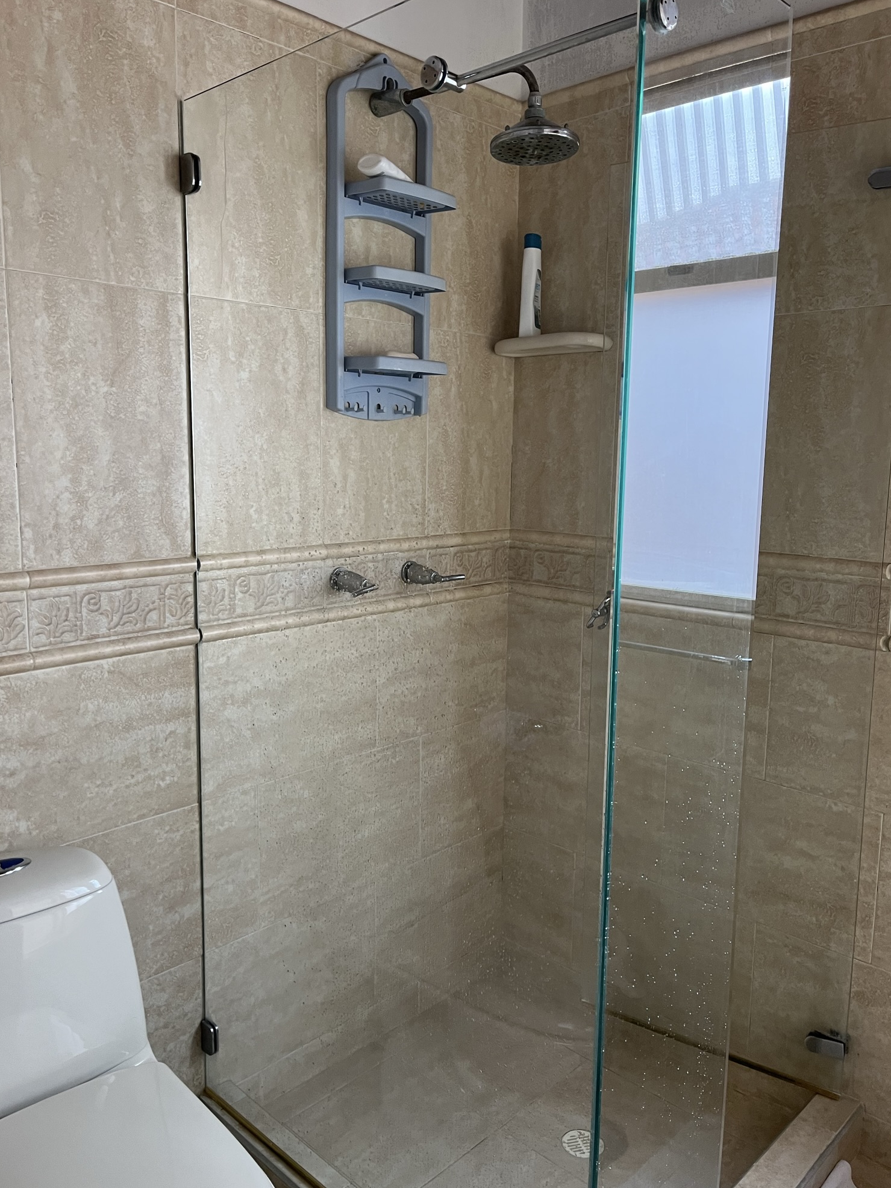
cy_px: 590
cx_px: 434
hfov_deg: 51.3
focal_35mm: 27
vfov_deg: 65.3
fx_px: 927
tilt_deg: -7.8
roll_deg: -0.1
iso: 125
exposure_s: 1/77
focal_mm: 5.1
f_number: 1.6
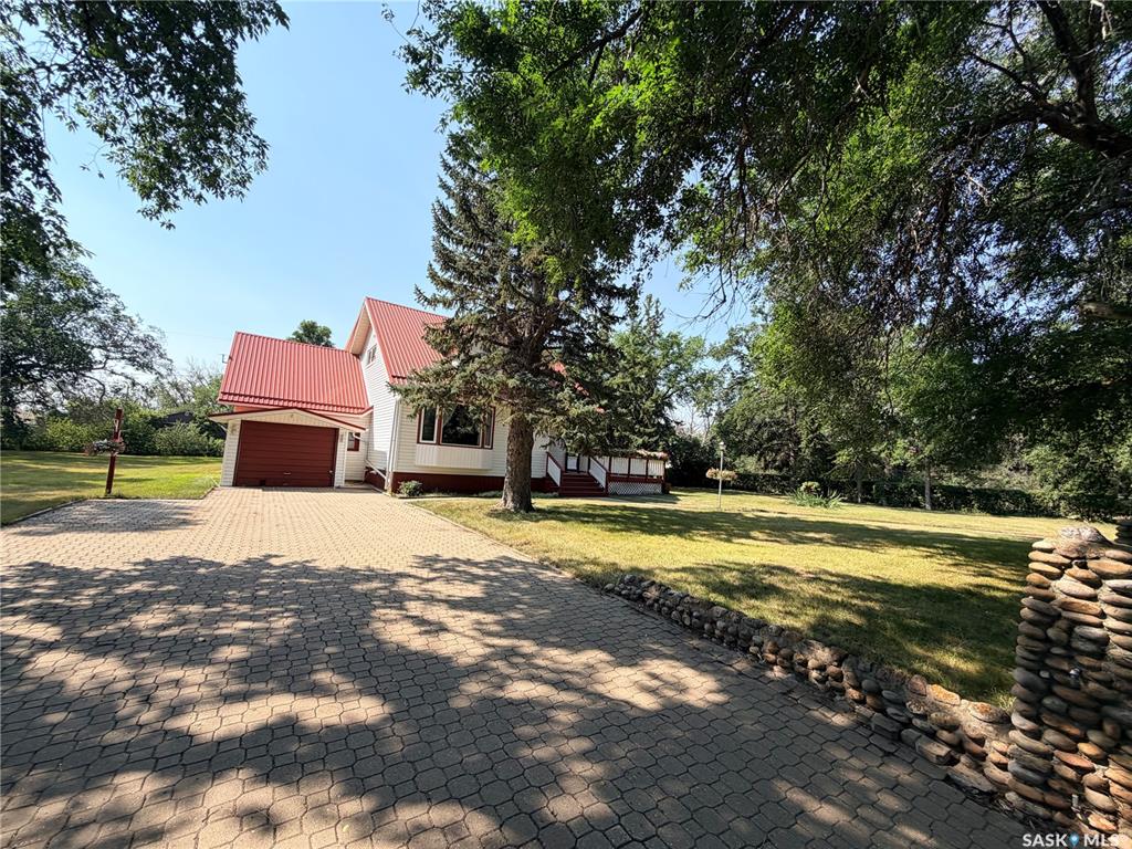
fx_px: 458
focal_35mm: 14
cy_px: 424
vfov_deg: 85.7
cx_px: 566
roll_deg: -2.5
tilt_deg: +4.9
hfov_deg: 102.1
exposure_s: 1/770
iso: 32
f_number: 2.2
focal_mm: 2.22
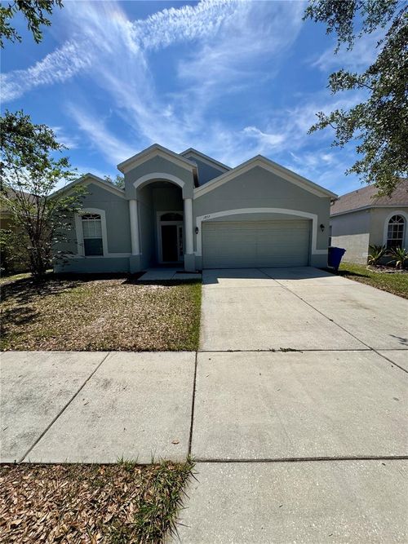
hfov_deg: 85.7
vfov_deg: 102.1
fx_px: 220
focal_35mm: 14
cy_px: 272
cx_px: 204
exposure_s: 1/2985
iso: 50
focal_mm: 2.22
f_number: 2.2
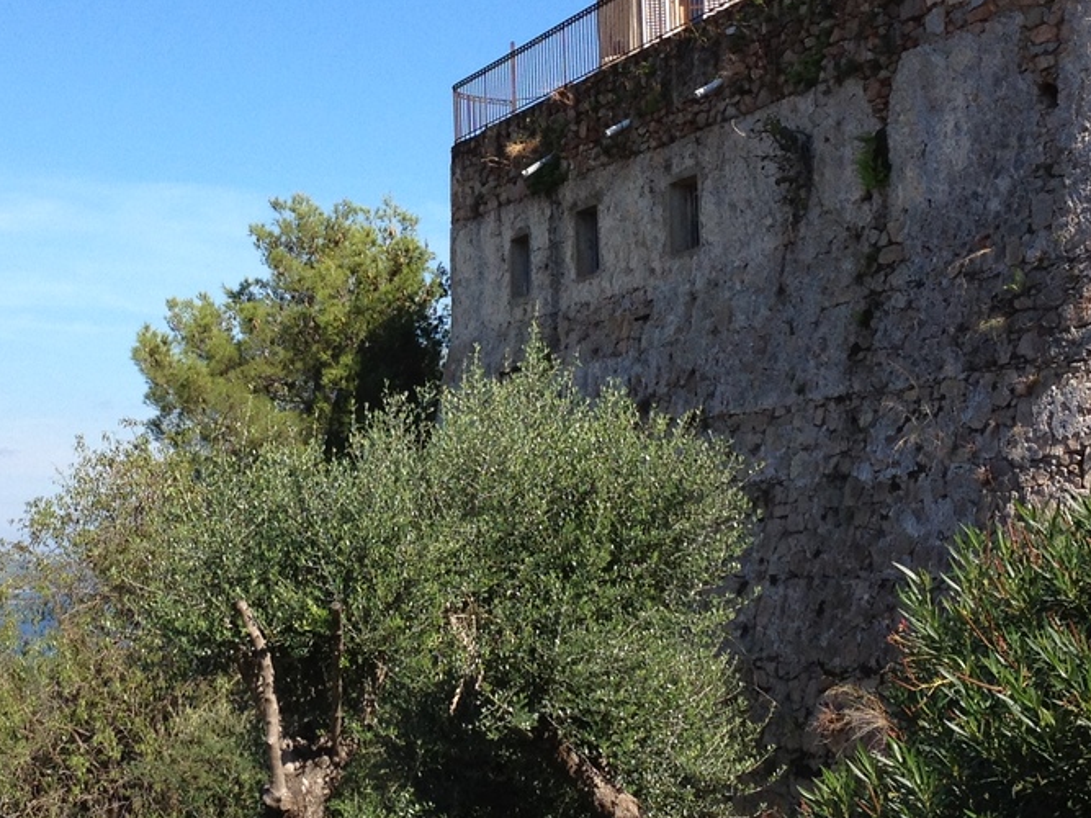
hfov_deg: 23.2
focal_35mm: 84
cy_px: 308
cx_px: 360
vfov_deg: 17.5
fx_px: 2647
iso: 64
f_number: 2.4
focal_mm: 4.28
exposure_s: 1/1314
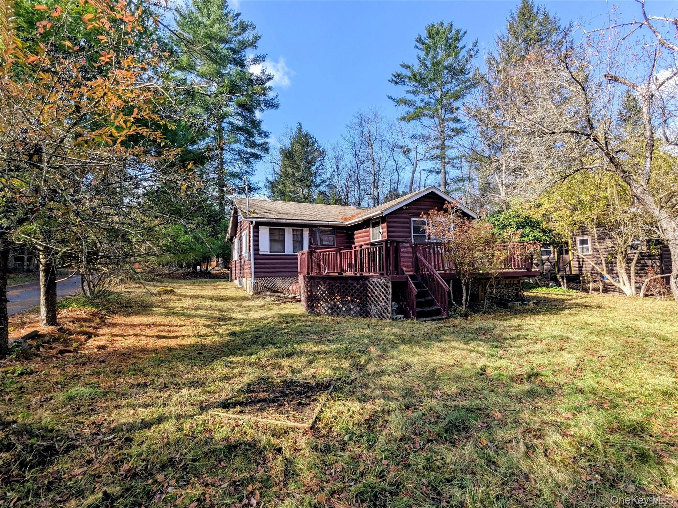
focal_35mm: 16
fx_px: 313
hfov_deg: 94.5
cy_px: 254
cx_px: 339
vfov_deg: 78.1
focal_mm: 2.22
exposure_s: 1/466
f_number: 2.2
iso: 33
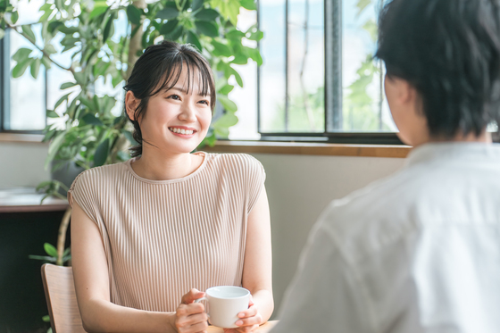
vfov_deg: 13.2
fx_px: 1444
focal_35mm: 104
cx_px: 269
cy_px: 178
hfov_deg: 19.6
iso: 250
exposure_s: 1/200
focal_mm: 91
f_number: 2.8
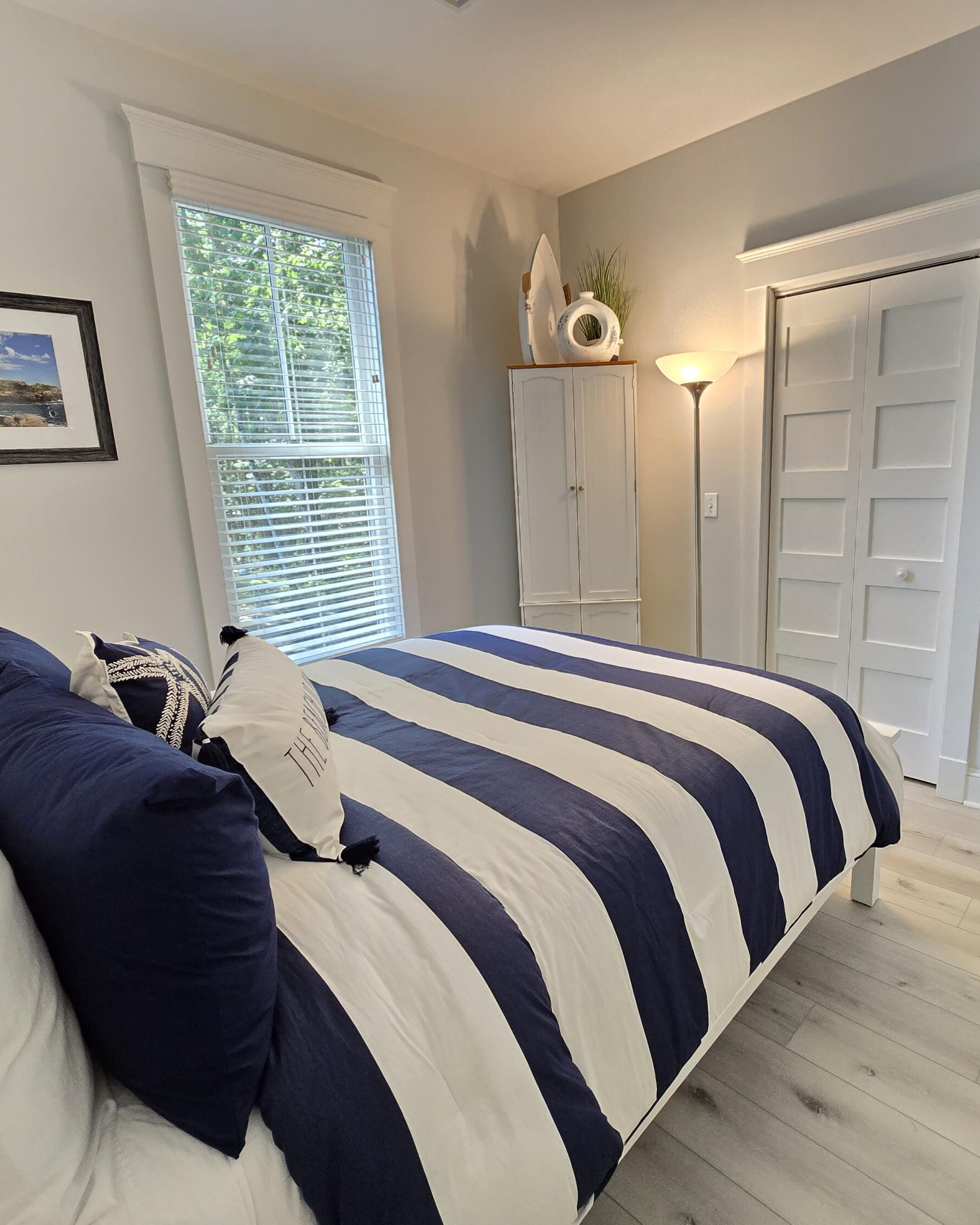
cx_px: 529
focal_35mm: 17
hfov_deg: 76.8
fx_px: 616
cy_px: 611
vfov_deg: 89.6
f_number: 2.2
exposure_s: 1/60
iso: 400
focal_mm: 2.2
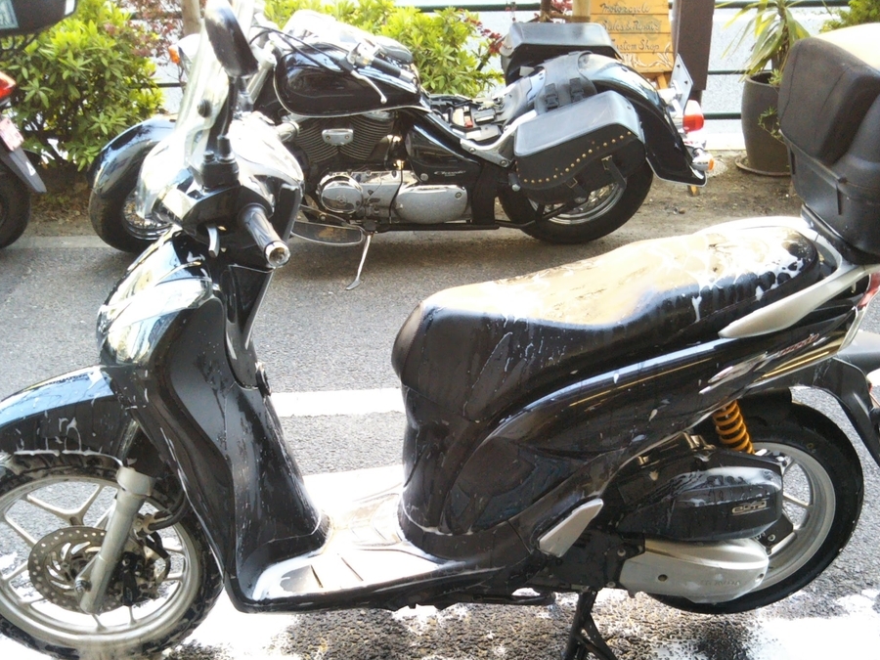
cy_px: 429
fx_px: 1017
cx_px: 454
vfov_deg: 35.7
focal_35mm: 40
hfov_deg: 46.8
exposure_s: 1/93
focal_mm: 4
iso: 102
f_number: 2.2
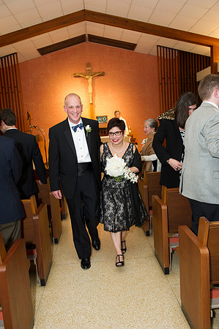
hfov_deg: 42.2
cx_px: 110
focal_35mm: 31
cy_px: 164
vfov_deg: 60.3
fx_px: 284
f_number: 5.6
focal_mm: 31
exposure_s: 1/125
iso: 1600
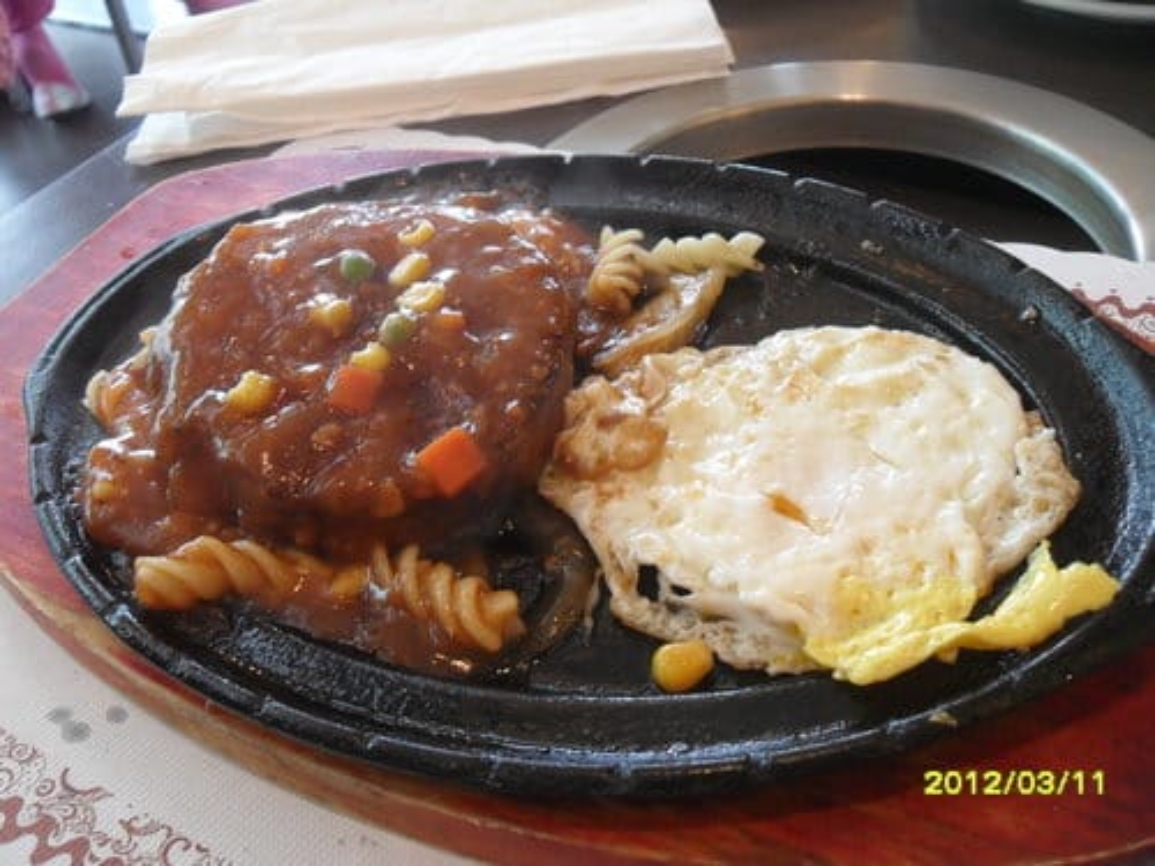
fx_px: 1168
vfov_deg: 40.7
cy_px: 433
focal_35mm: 35
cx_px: 578
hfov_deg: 52.6
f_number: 2.8
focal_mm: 6.2
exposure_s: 1/30
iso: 240
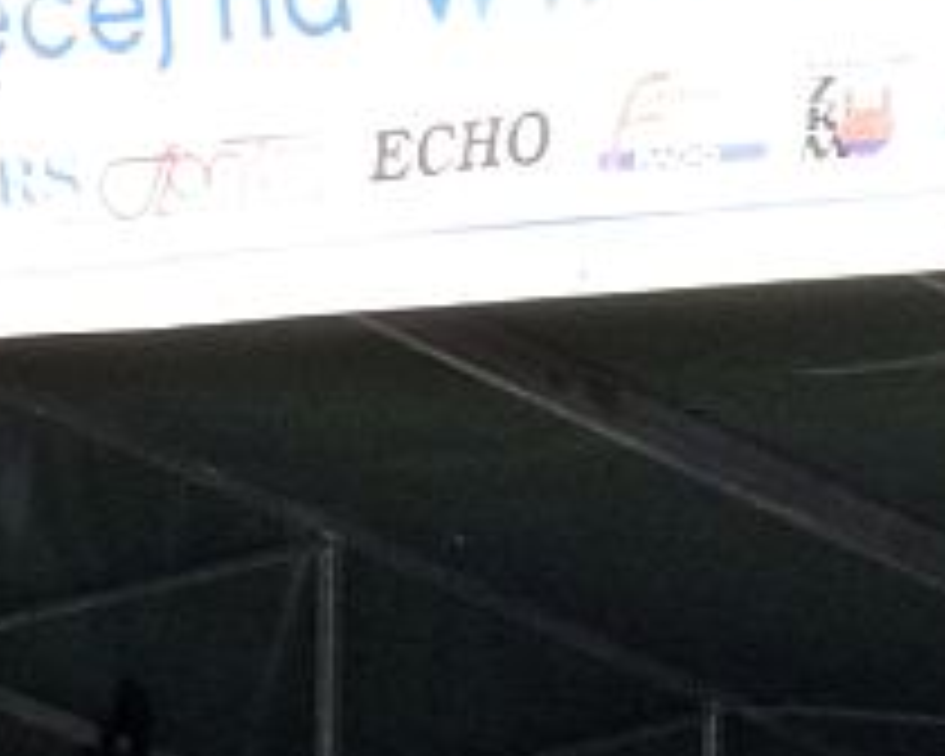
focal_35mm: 349
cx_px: 2106
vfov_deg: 4.4
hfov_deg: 5.4
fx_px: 9761
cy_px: 963
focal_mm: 13.3
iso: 250
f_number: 4
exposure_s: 1/250
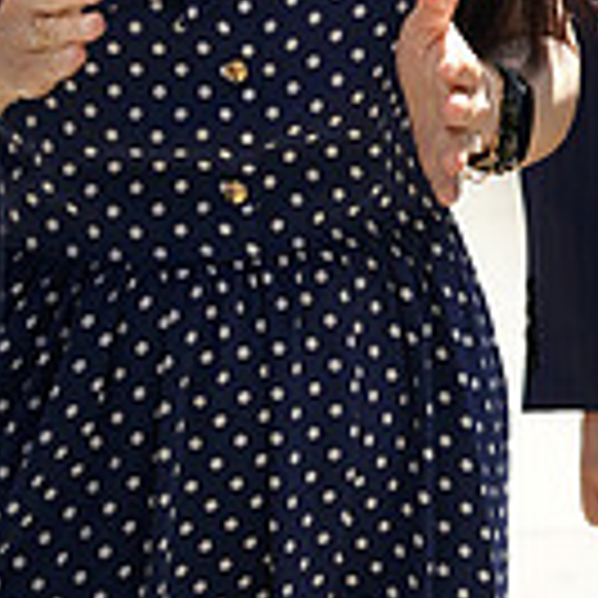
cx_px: 447
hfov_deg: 9.4
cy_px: -234
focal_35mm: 185
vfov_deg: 9.3
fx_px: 3616
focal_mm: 50
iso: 200
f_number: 4
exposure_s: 1/500
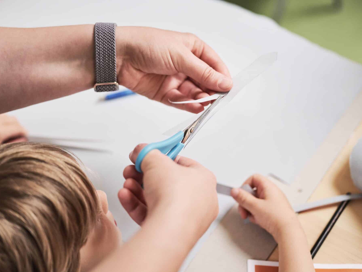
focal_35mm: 57
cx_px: 165
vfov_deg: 25.7
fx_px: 596
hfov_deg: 33.8
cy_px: 129
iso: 1000
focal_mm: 63
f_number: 2.8
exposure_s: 1/125
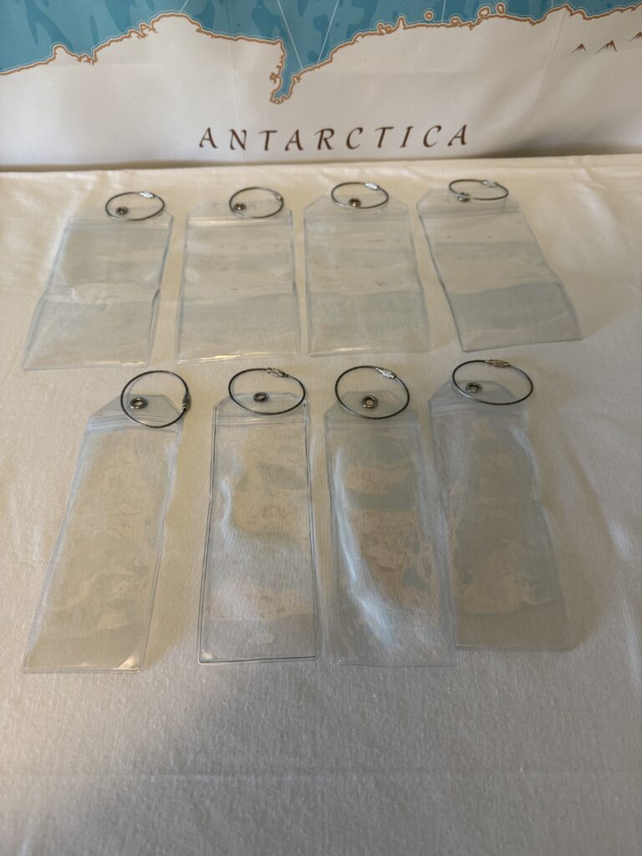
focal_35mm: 24
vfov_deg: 71.6
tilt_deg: -54.1
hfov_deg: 56.8
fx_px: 593
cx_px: 321
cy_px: 428
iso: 250
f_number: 1.78
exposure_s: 1/60
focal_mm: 6.76
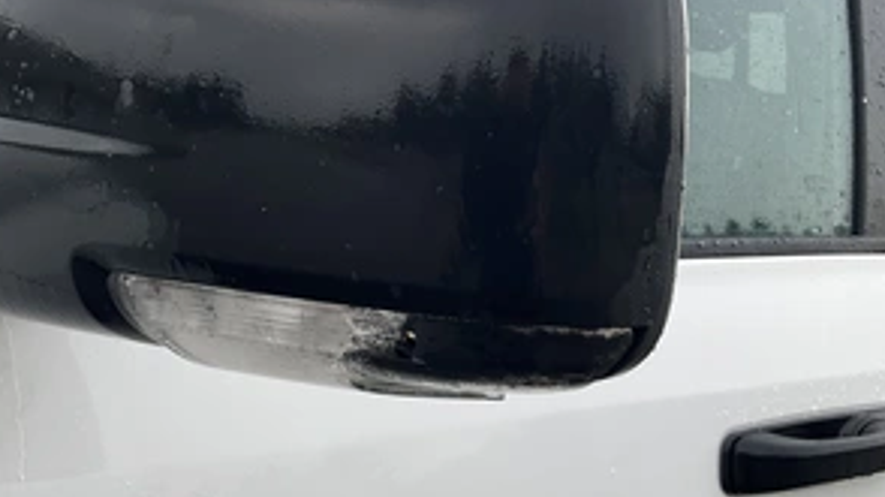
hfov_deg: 47.3
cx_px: 388
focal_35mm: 43
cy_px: 220
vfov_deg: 27.6
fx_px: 1009
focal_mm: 3
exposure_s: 1/122
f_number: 1.8
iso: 20
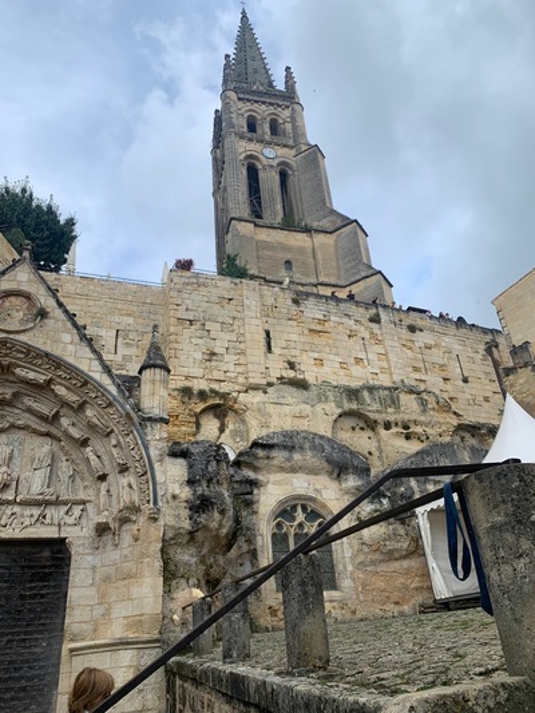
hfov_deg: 53.1
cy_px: 356
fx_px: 536
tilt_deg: +29.4
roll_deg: +4.1
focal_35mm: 26
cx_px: 268
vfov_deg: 67.3
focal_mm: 4.25
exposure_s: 1/1845
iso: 25
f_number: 1.8
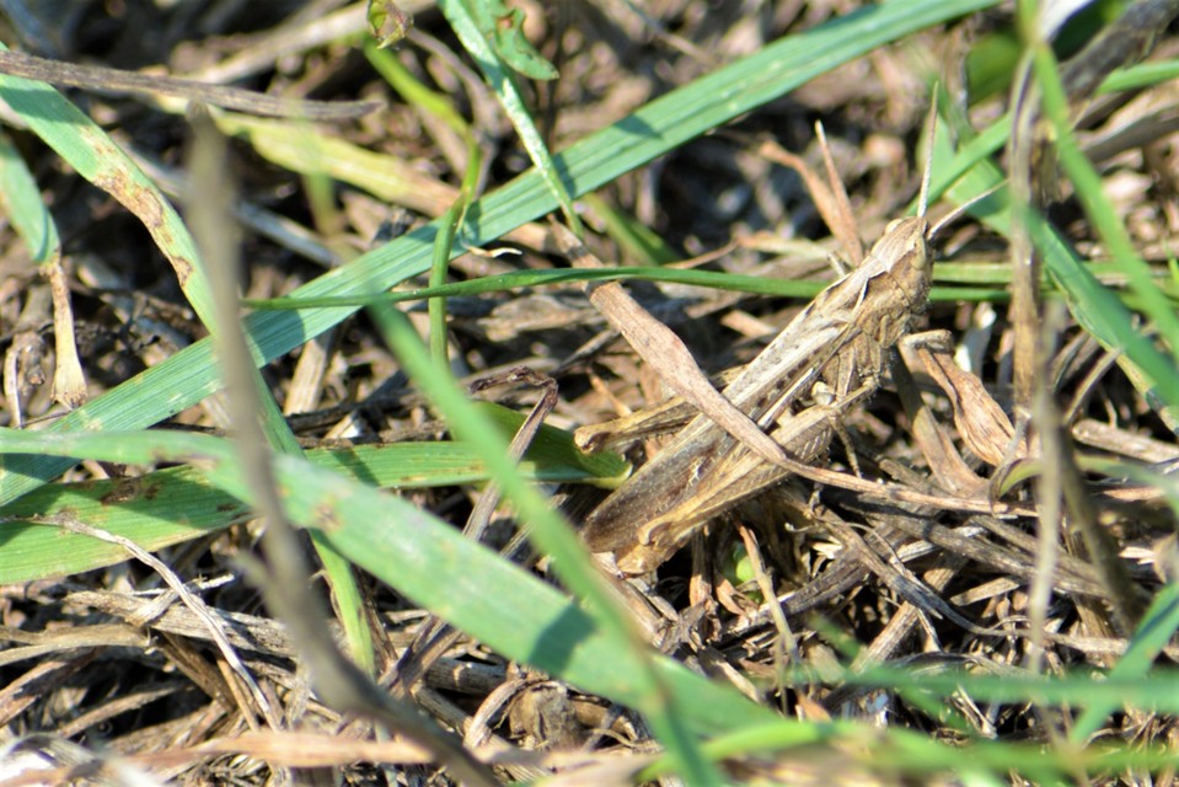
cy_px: 394
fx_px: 14741
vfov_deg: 3.1
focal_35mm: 450
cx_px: 590
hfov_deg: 4.6
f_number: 8
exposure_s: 1/160
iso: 100
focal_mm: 300
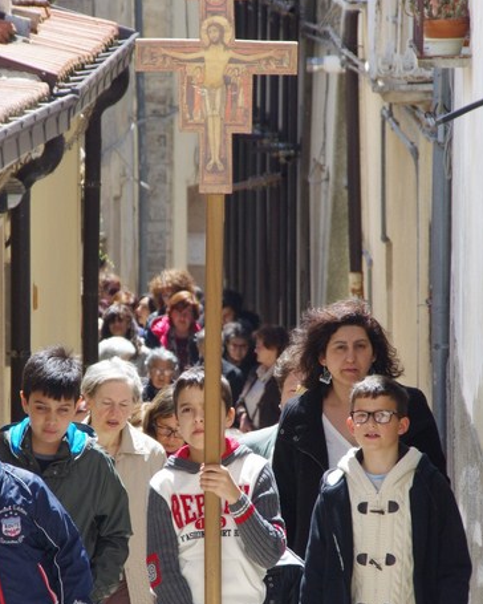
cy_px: 408
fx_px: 7469
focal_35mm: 418
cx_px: 196
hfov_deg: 3.7
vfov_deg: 4.6
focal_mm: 180
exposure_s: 1/250
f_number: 10
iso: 800
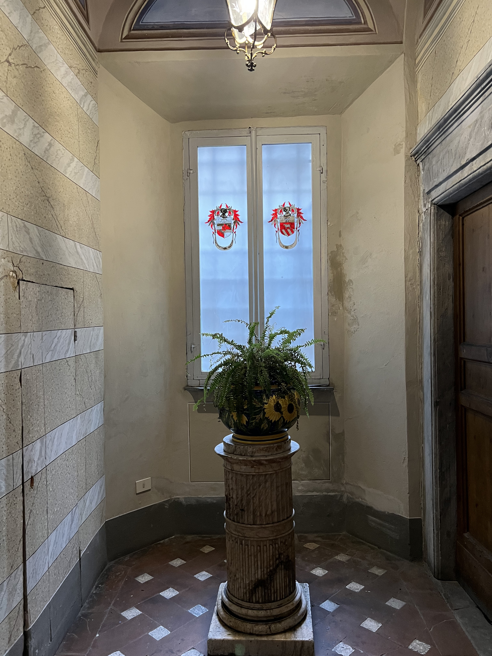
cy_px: 328
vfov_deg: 67.3
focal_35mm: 26
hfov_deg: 53.1
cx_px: 246
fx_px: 493
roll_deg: +0.8
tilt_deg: -0.3
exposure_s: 1/50
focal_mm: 5.7
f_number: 1.5
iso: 320
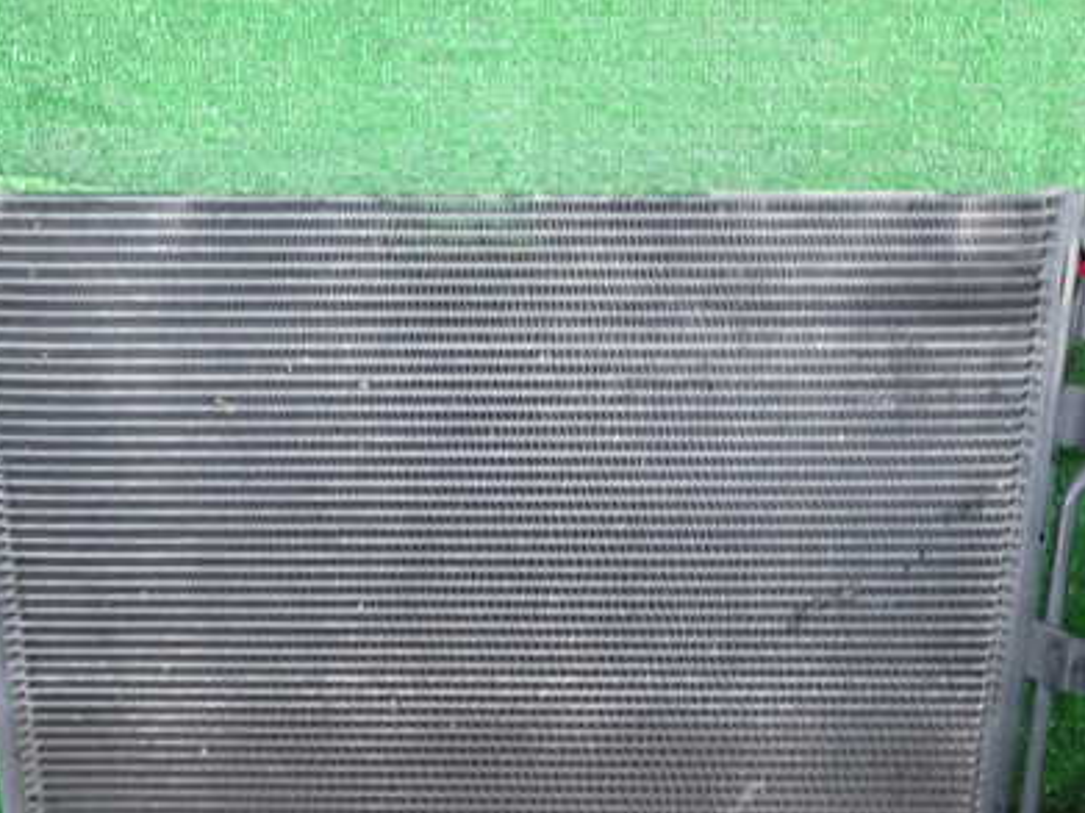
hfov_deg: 41.2
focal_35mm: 46
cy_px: 552
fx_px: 1441
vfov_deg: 31.2
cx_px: 502
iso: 250
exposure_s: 1/30
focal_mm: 5.4
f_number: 2.3
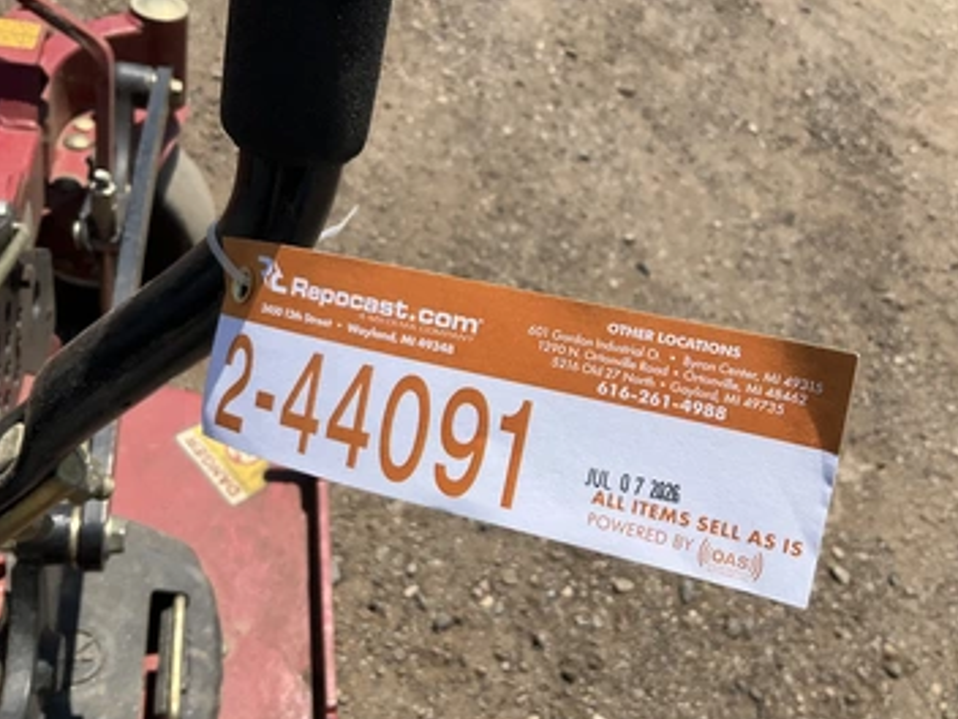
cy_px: 362
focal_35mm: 33
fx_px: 913
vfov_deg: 42.9
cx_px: 512
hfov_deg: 55.3
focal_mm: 3
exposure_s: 1/2058
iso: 25
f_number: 1.8
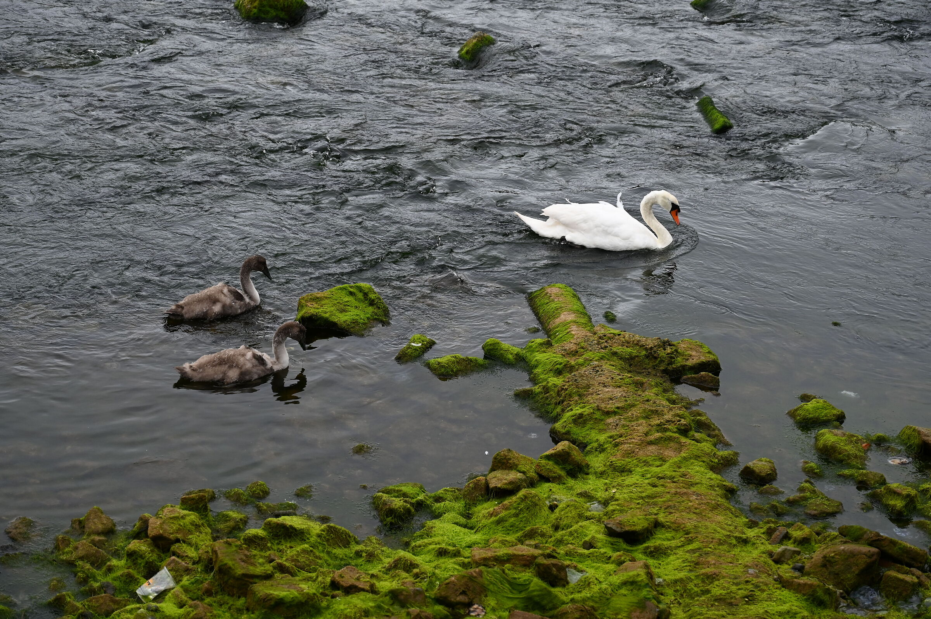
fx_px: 1809
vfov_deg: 19.4
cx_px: 466
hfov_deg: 28.9
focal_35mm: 70
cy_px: 310
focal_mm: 70
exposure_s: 1/400
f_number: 5.6
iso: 500
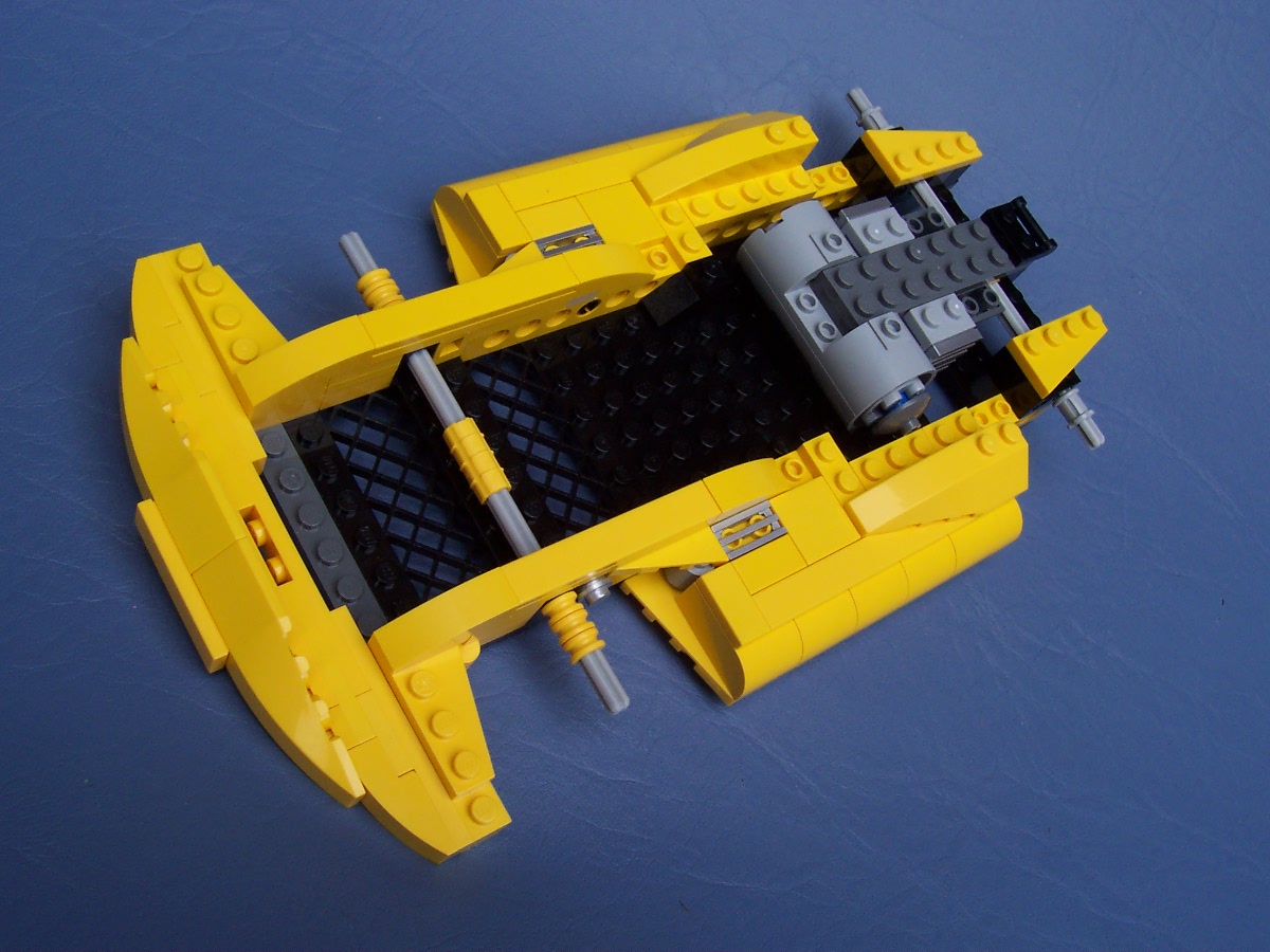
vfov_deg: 38.7
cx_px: 635
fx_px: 1357
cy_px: 476
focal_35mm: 37
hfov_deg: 50.1
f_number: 5.6
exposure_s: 1/125
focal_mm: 5.6
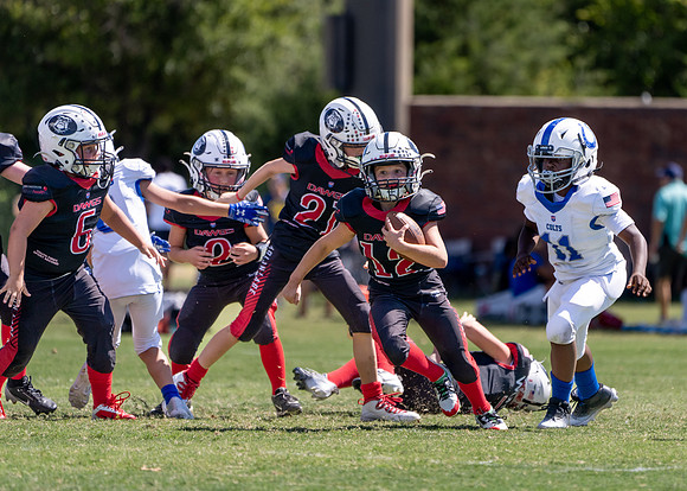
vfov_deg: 2.7
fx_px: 10540
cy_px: 217
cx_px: 438
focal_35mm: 540
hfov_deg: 3.7
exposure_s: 1/1250
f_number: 5.6
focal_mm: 400
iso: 320
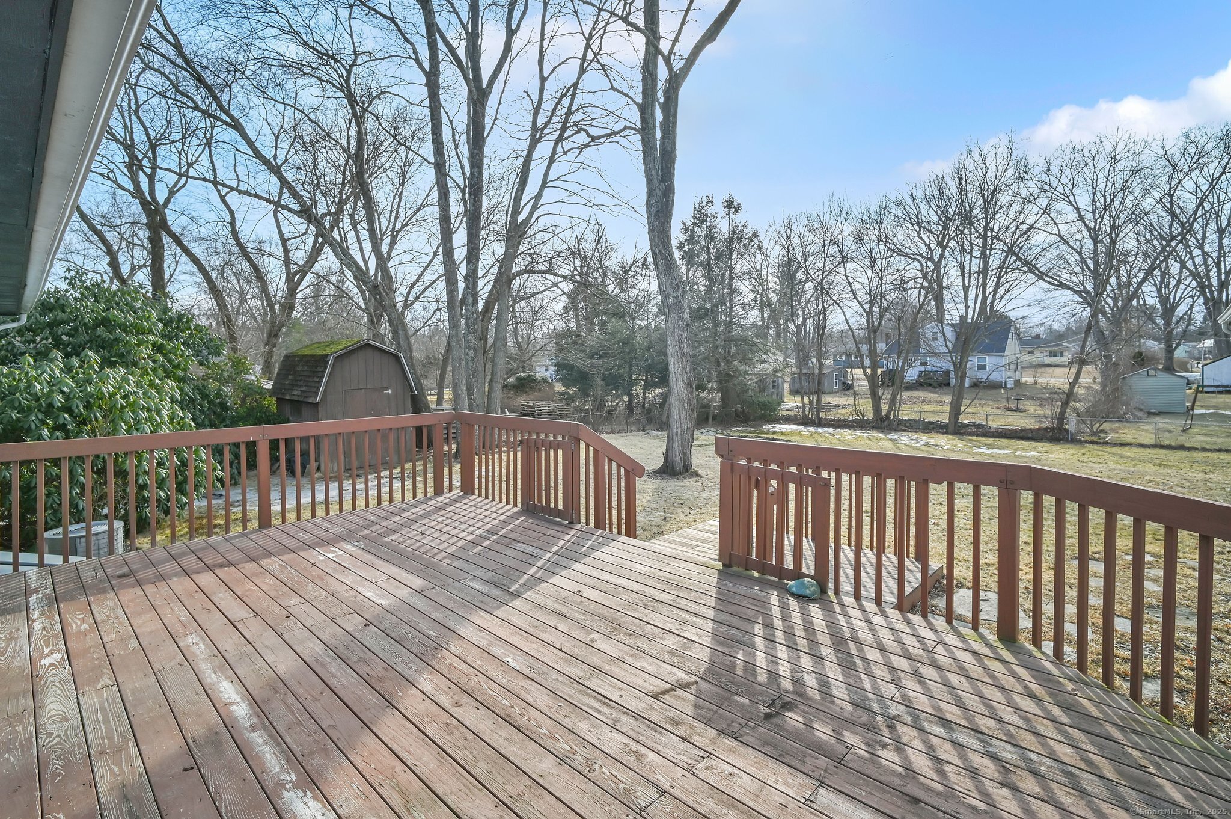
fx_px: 547
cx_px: 616
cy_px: 410
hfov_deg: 96.8
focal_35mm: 16
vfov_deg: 73.7
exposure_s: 1/500
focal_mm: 16
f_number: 8
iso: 400
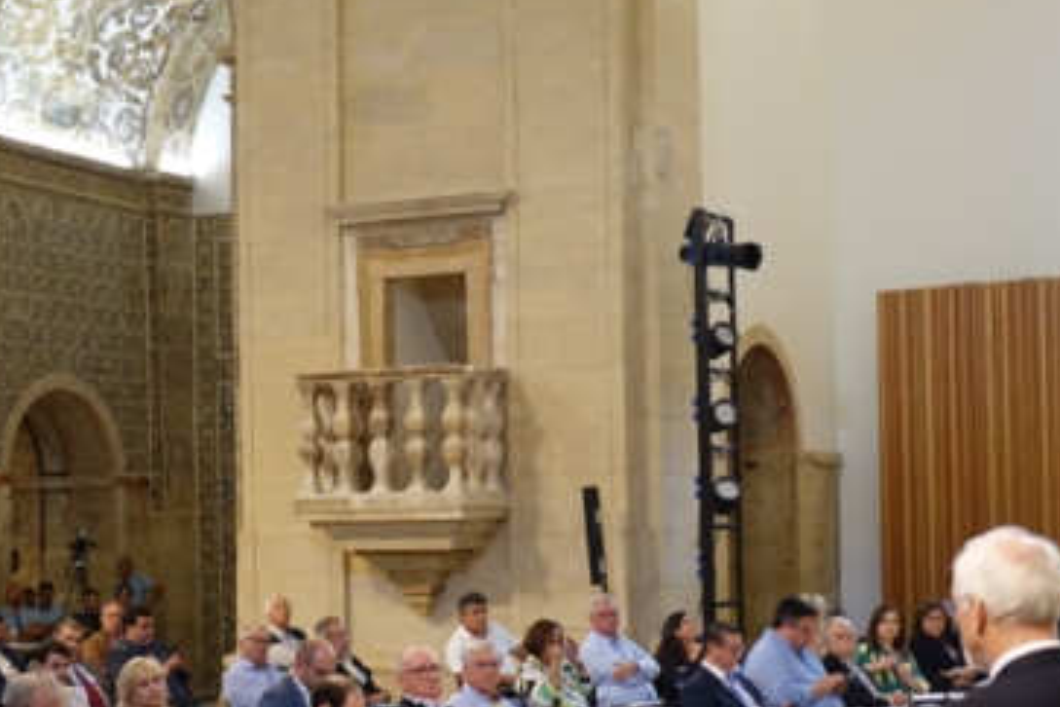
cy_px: 543
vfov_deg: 19.0
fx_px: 2090
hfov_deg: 28.1
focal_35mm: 71
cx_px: 292
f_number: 2.8
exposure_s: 1/50
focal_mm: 14.84
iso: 800
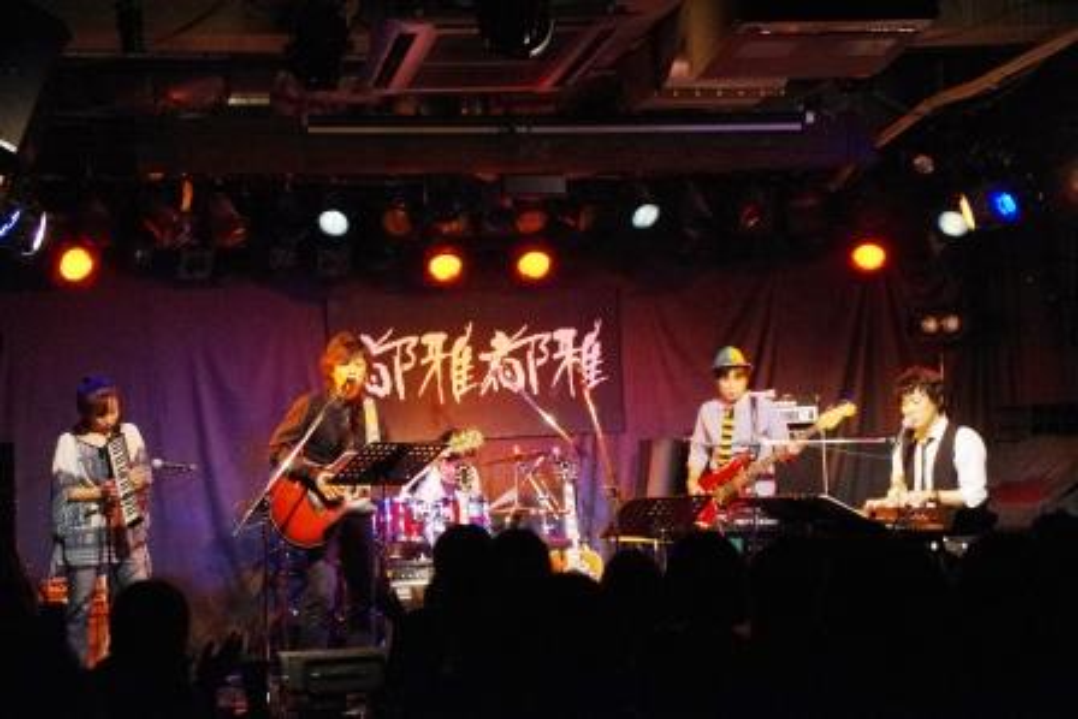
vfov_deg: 18.9
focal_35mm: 72
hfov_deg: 28.1
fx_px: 2157
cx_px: 539
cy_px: 360
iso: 6400
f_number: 7.1
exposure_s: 1/80
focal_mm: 48
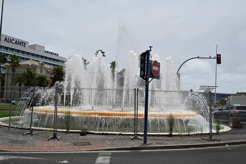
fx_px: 287
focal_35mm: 42
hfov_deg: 46.4
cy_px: 82
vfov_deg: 31.9
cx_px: 123
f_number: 4
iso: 400
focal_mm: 28
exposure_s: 1/4000
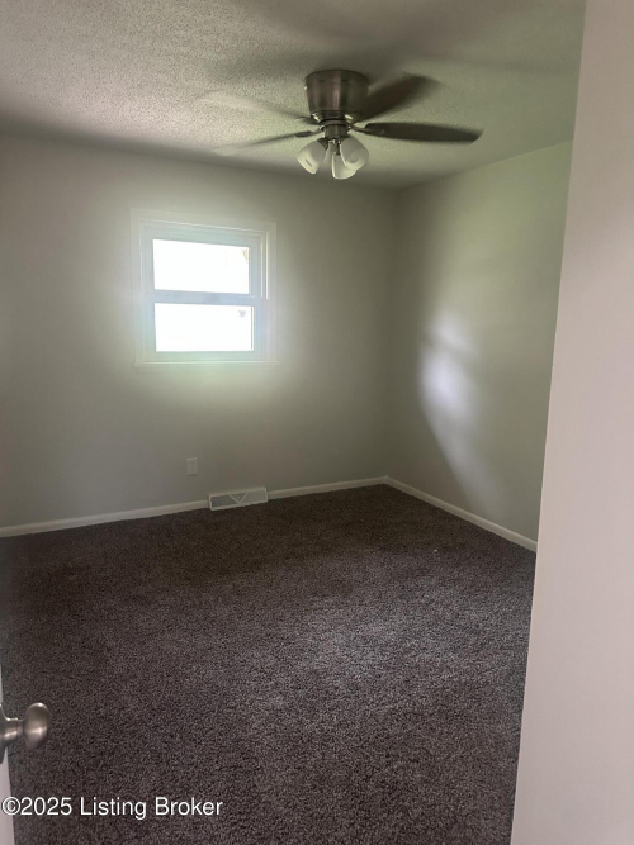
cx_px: 317
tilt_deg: -10.2
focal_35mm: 24
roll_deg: -2.3
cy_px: 422
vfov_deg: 71.6
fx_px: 586
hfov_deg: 56.8
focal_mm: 6.86
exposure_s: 1/60
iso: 800
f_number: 1.78
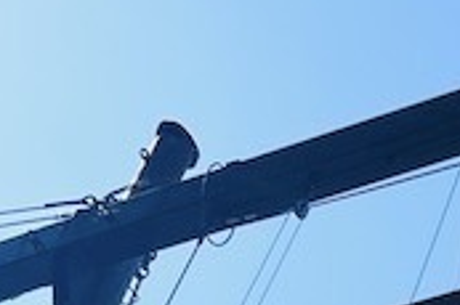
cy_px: 729
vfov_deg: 7.9
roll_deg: -10.8
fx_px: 2042
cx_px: 758
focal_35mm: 160
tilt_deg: +39.0
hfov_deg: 12.1
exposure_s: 1/6211
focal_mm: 5.7
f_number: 1.5
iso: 50
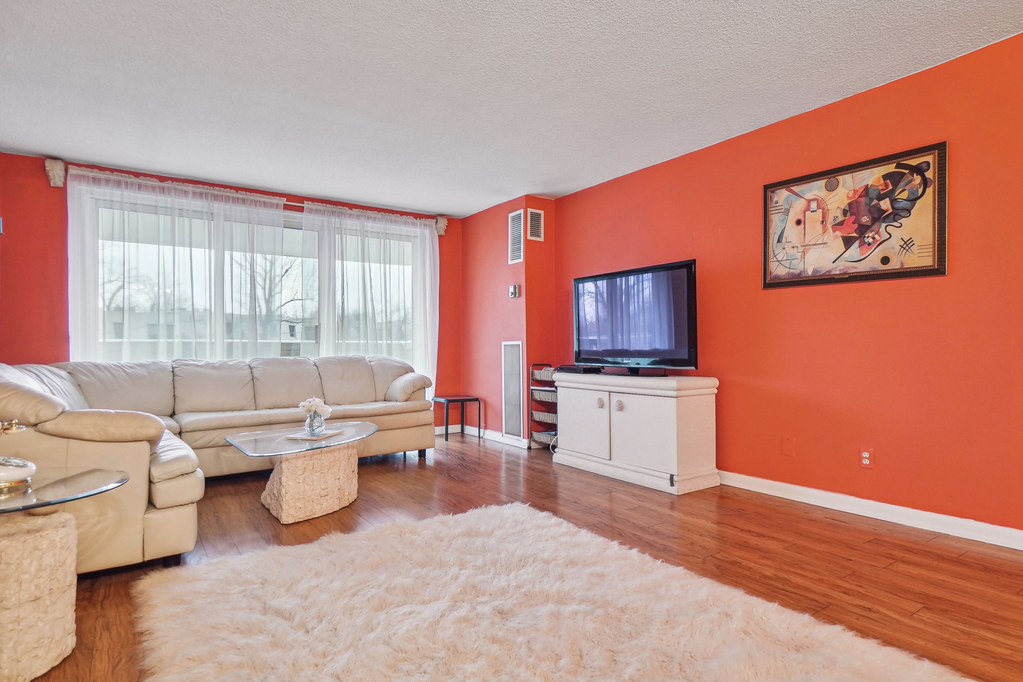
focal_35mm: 18
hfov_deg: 90.0
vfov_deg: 67.4
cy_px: 341
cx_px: 512
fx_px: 511
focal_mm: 12
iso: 400
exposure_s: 1/40
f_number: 5
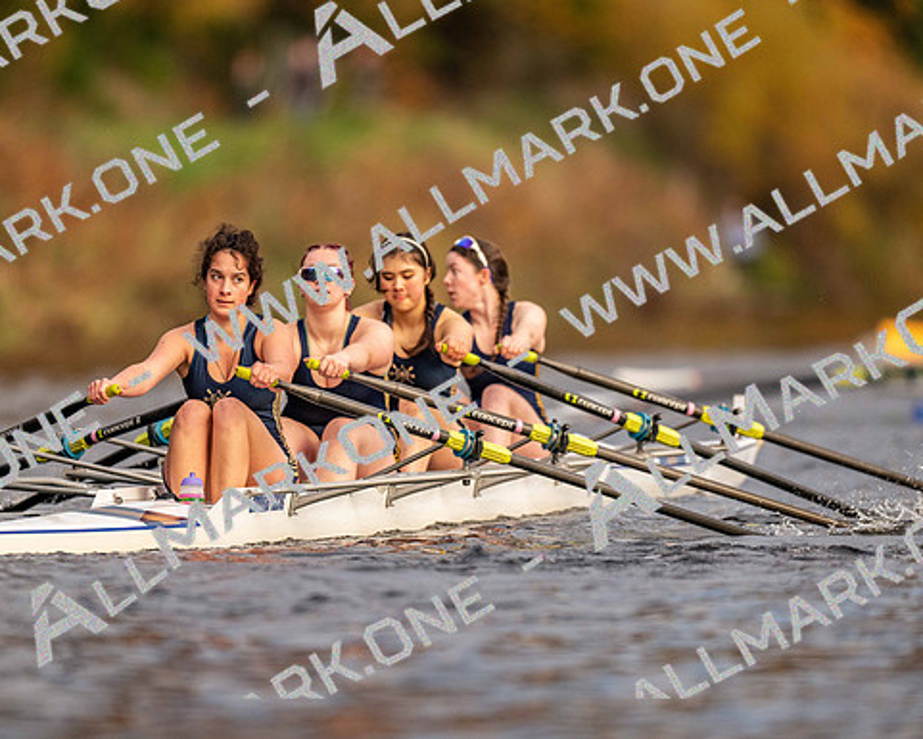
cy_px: 370
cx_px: 420
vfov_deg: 2.3
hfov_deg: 2.8
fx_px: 18552
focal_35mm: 679
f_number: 4
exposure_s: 1/2500
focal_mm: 600
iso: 1600
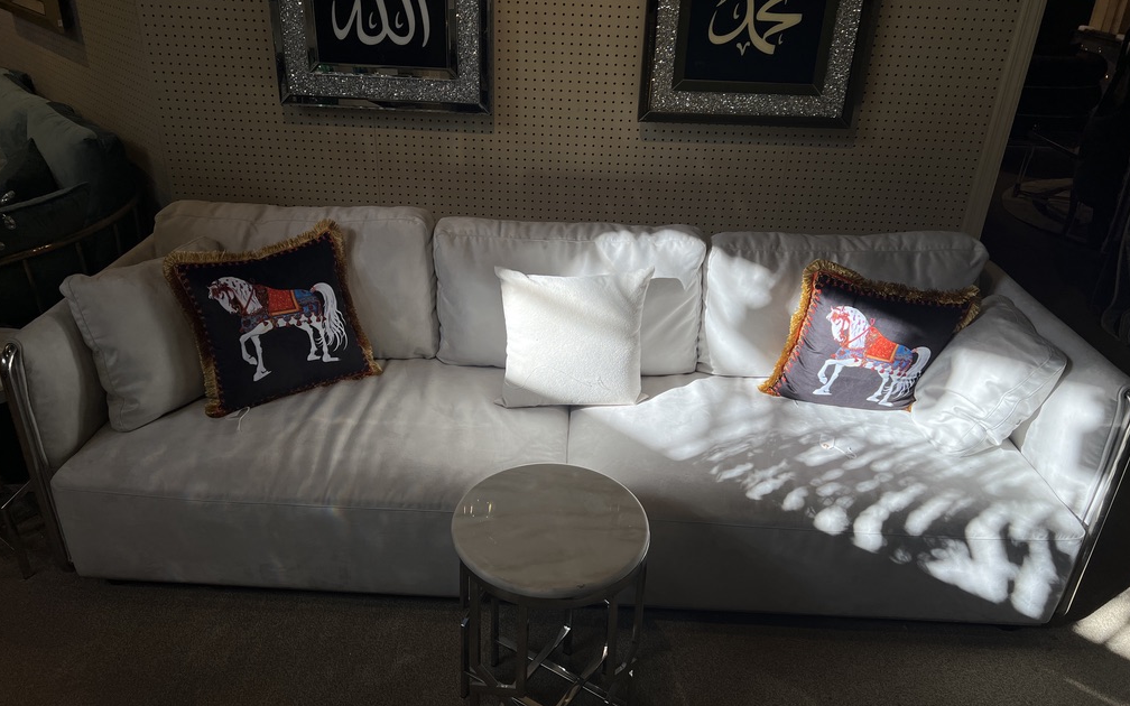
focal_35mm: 28
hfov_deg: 66.5
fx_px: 862
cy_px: 350
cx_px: 566
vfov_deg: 44.5
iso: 50
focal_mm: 5.7
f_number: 1.5
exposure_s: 1/753
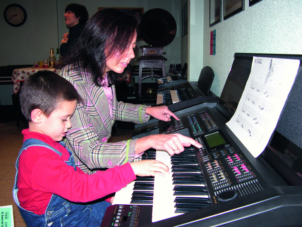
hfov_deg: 54.0
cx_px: 151
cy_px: 114
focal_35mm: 34
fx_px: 297
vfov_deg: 41.8
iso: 100
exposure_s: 1/60
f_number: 2.8
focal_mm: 8.9
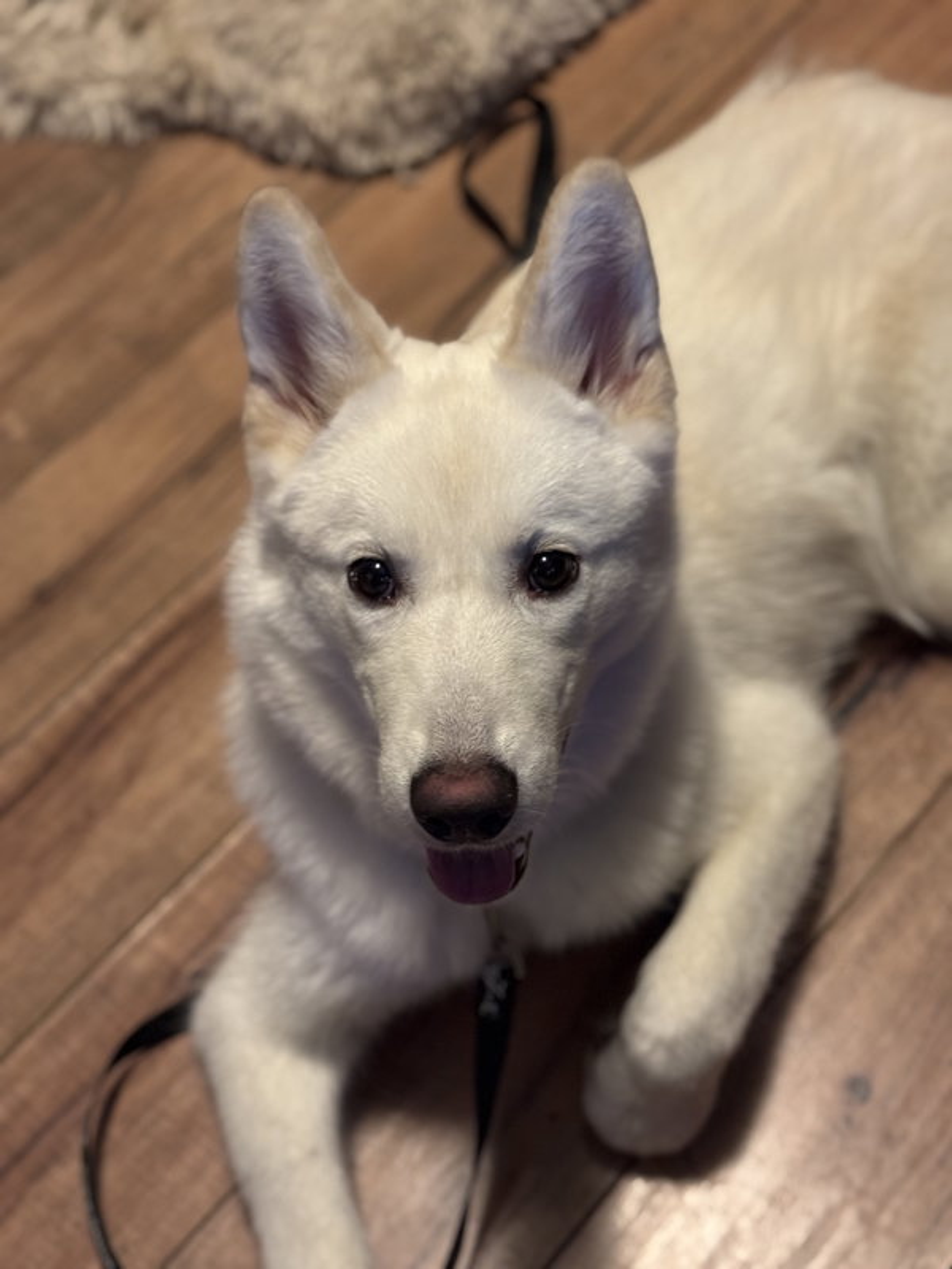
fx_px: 1760
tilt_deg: -58.2
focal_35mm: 48
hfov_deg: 30.3
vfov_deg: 39.7
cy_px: 634
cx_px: 476
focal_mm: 6.76
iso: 500
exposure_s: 1/30
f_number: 1.78
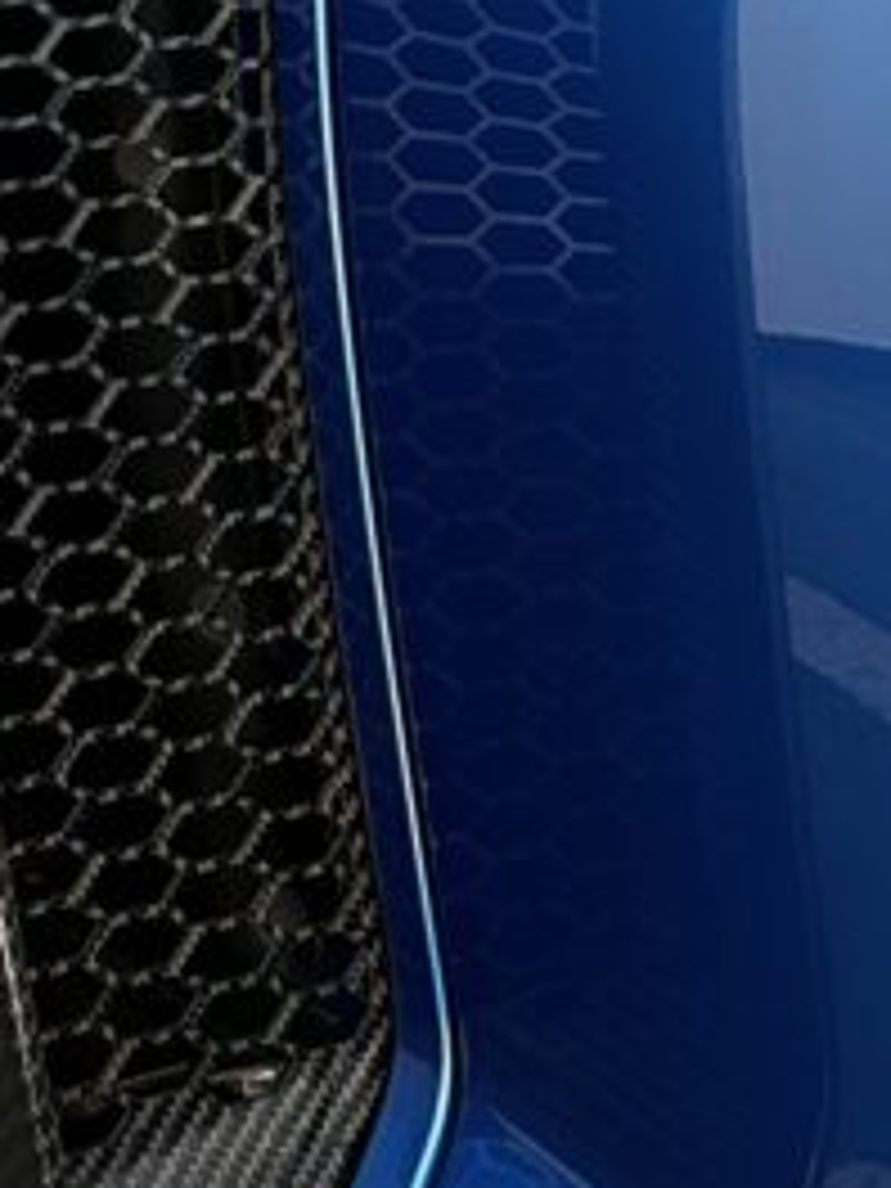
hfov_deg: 14.5
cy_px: 344
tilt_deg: -14.4
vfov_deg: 20.1
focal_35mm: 97
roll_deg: -1.1
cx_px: -292
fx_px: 3329
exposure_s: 1/34
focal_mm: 6.86
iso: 1000
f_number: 1.78
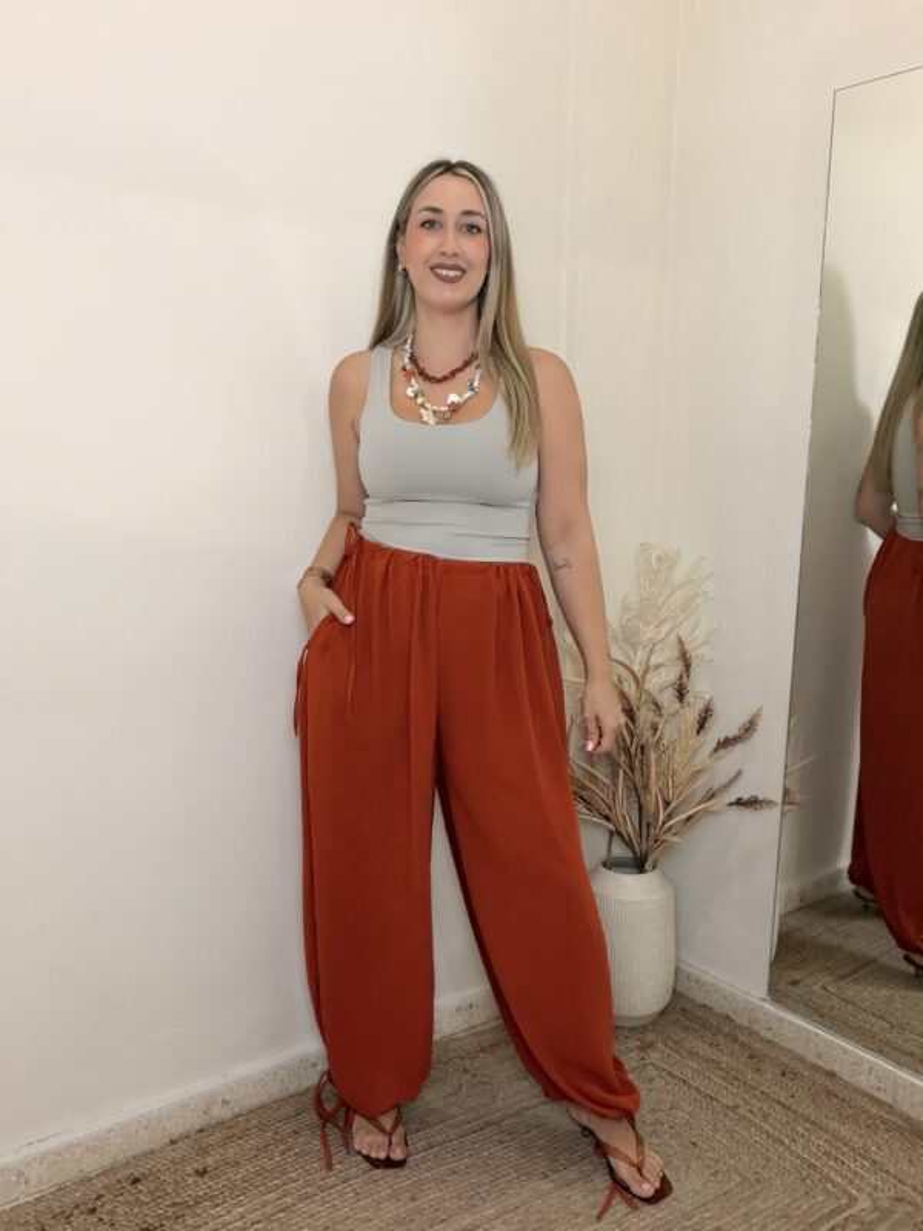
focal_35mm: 30
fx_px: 1067
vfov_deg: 60.0
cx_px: 462
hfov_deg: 46.8
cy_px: 616
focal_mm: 2.71
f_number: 1.9
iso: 125
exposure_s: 1/60
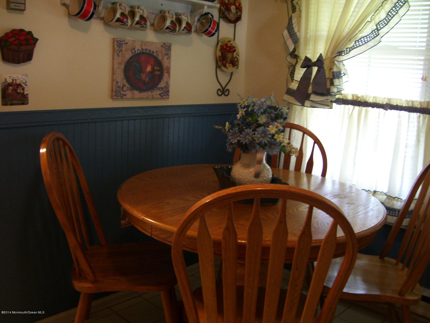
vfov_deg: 38.7
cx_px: 215
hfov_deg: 50.1
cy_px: 162
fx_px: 460
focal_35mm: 37
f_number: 2.7
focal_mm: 6
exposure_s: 1/8
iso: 160
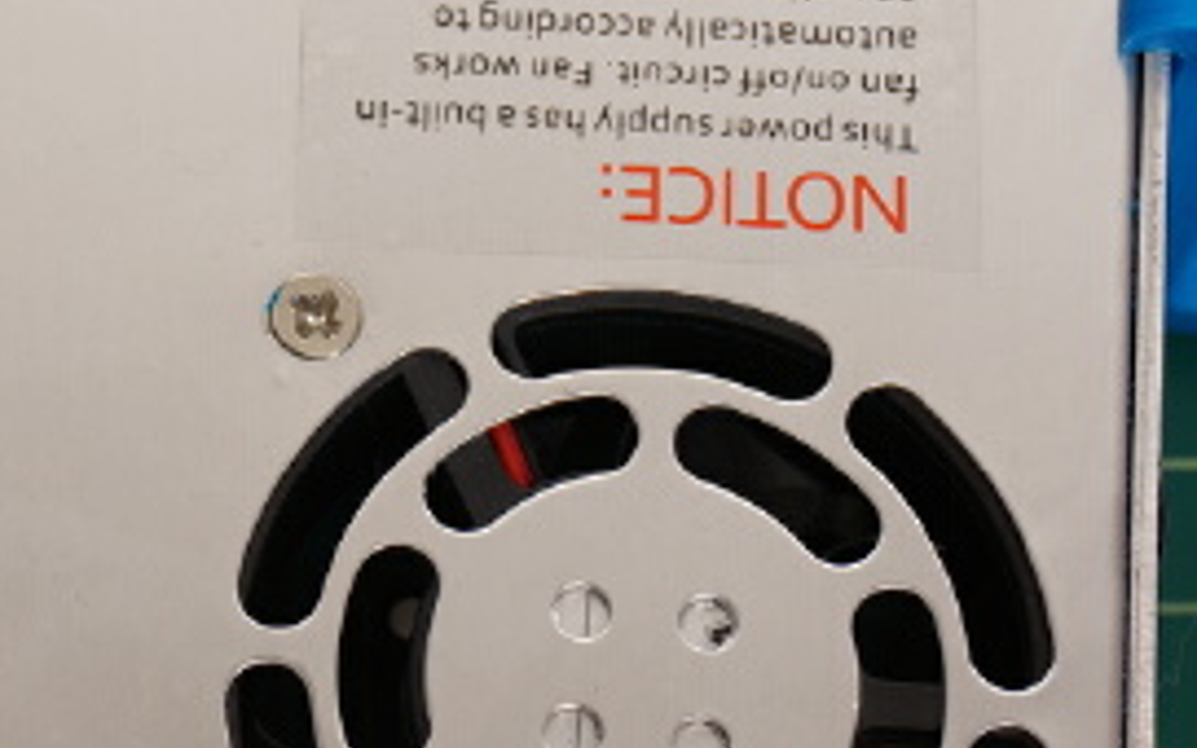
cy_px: 79
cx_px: 288
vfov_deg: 8.6
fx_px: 4963
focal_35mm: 152
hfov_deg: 13.7
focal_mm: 45
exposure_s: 1/2
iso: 100
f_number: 8
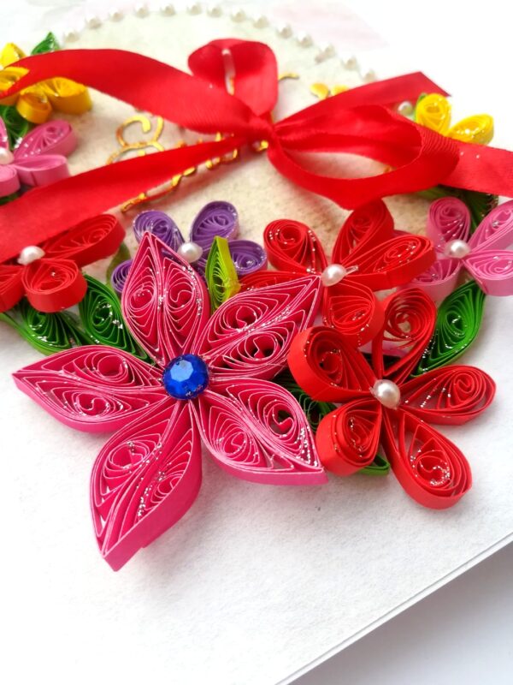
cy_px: 342
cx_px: 256
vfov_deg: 67.3
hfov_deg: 53.1
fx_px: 514
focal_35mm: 26
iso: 50
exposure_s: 1/398
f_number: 2.2
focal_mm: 3.83
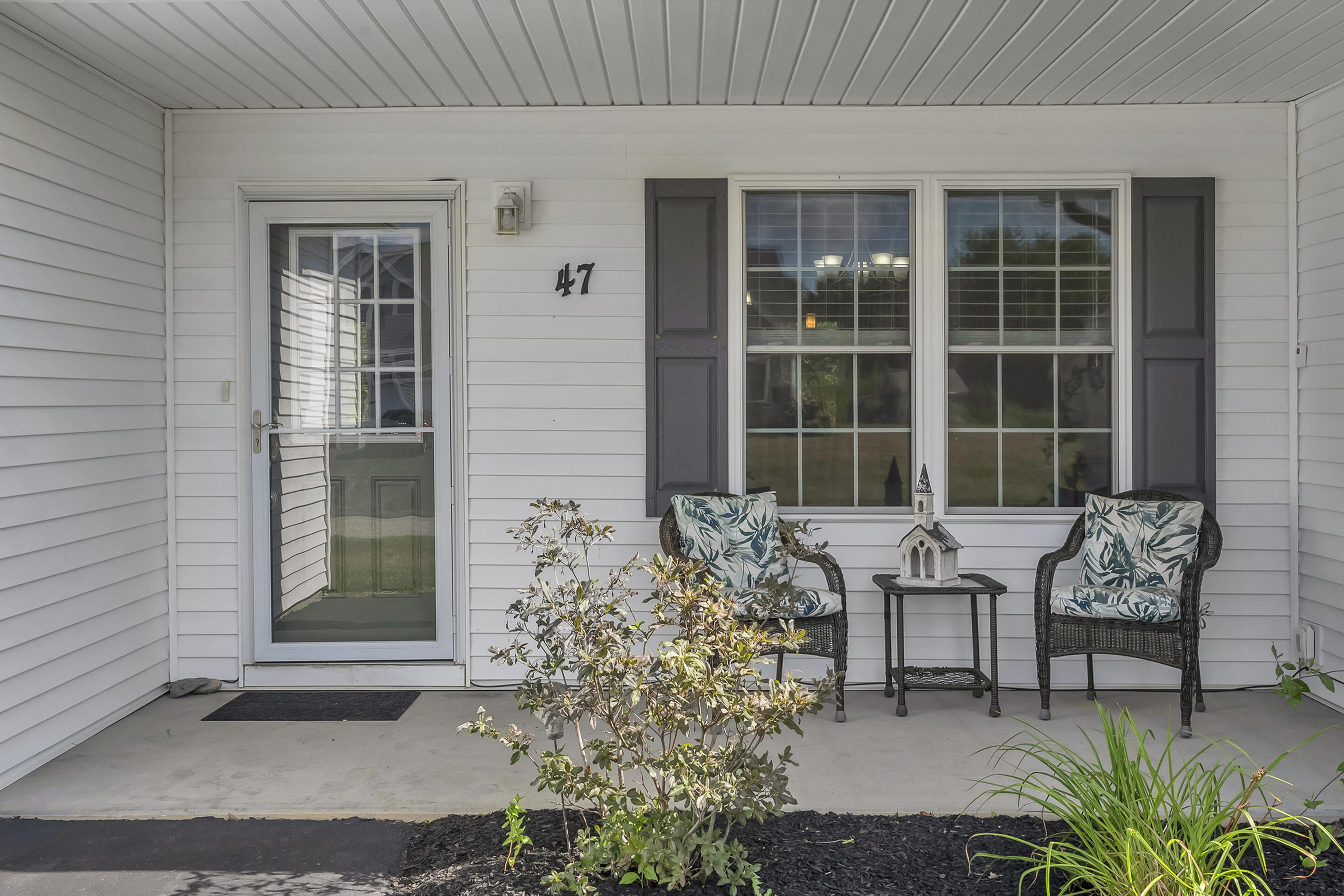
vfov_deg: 38.9
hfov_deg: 55.8
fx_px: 1269
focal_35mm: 34
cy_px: 439
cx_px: 690
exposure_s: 1/160
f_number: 11
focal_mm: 33
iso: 320
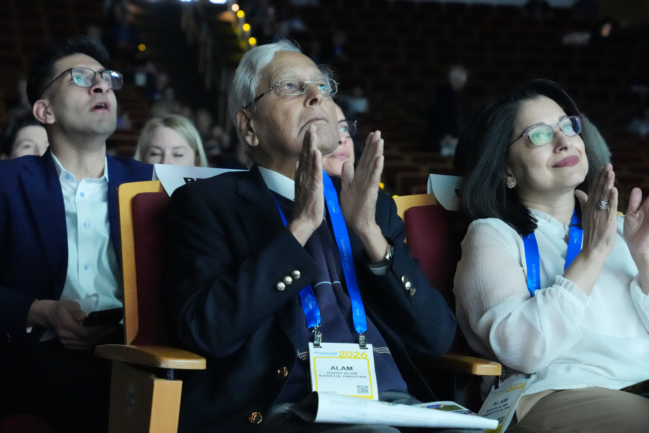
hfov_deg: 19.5
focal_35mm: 105
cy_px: 216
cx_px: 324
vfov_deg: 13.0
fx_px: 1893
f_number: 5
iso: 12800
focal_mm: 70
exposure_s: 1/100
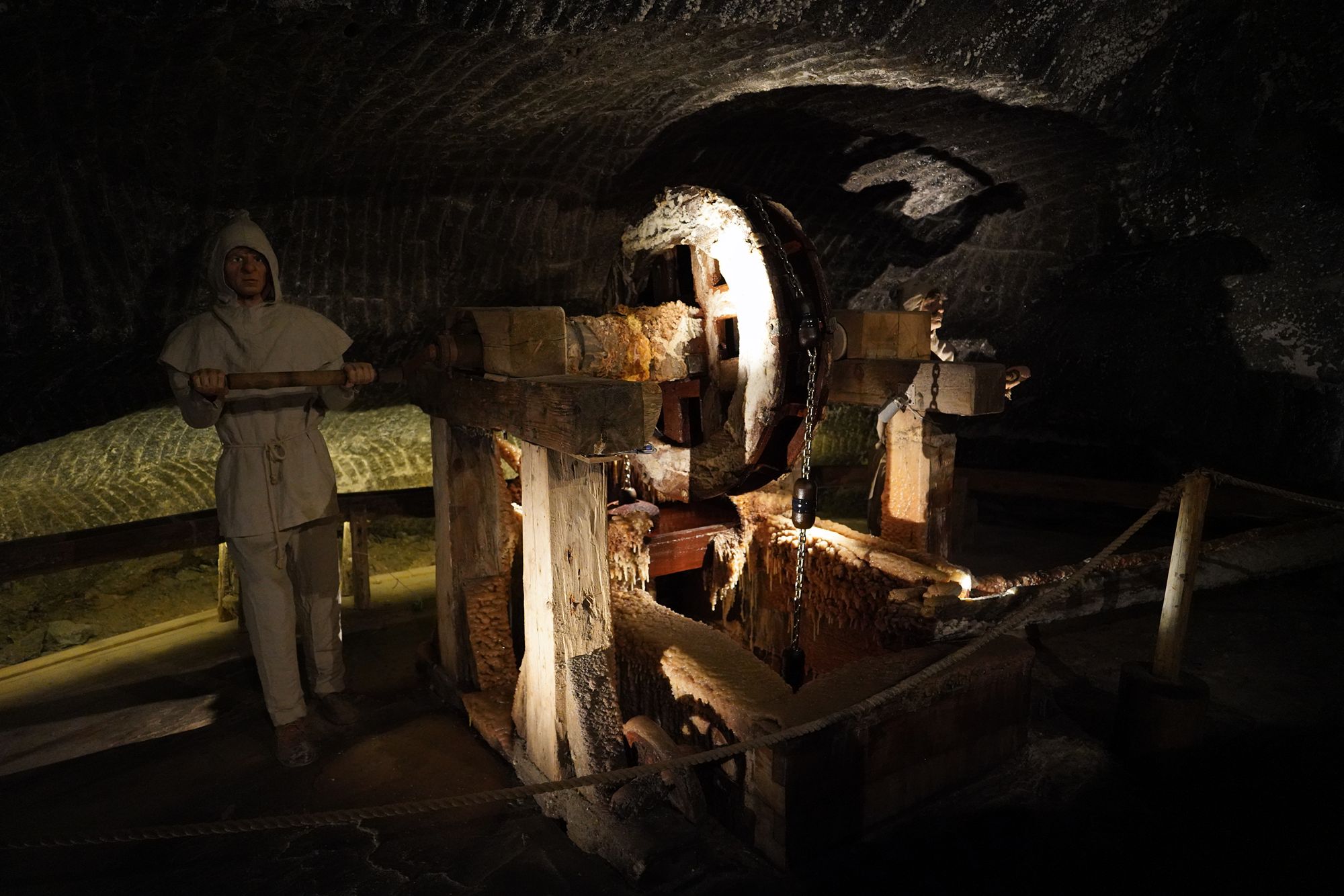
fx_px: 896
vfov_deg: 53.1
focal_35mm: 24
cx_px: 672
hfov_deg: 73.7
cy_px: 448
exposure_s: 1/80
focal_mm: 24
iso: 6400
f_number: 2.8
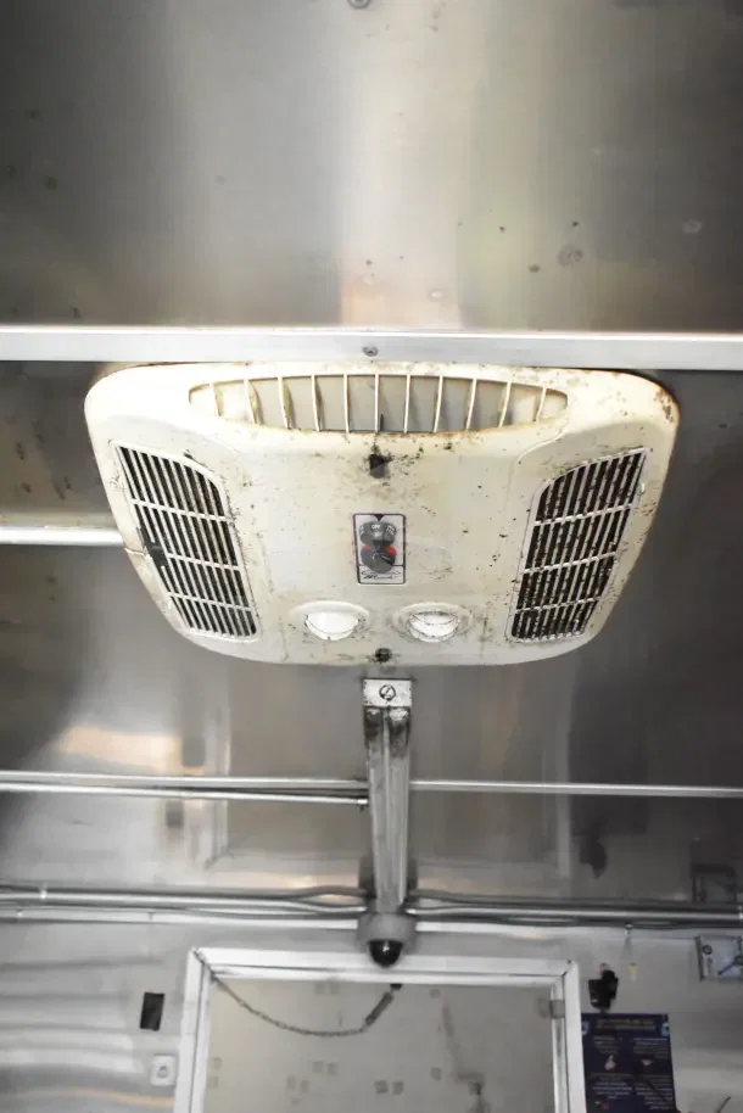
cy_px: 556
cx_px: 372
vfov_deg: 53.1
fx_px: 1114
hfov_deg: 36.9
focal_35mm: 36
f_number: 4
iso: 11400
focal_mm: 24
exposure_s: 1/40
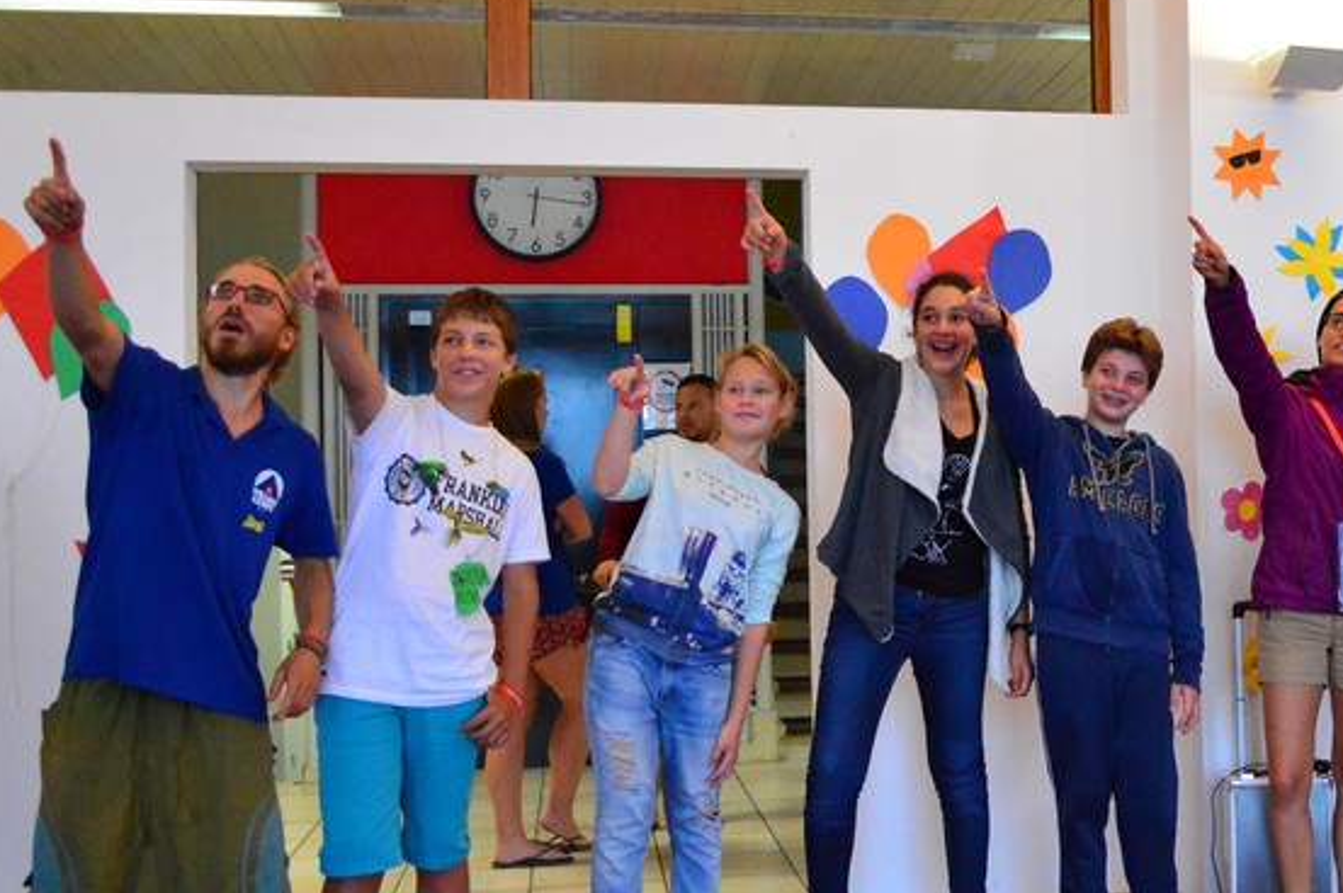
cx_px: 1071
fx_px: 1864
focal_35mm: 50
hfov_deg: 38.2
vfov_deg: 27.0
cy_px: 479
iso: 3200
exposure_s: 1/125
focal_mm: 18
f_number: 3.5
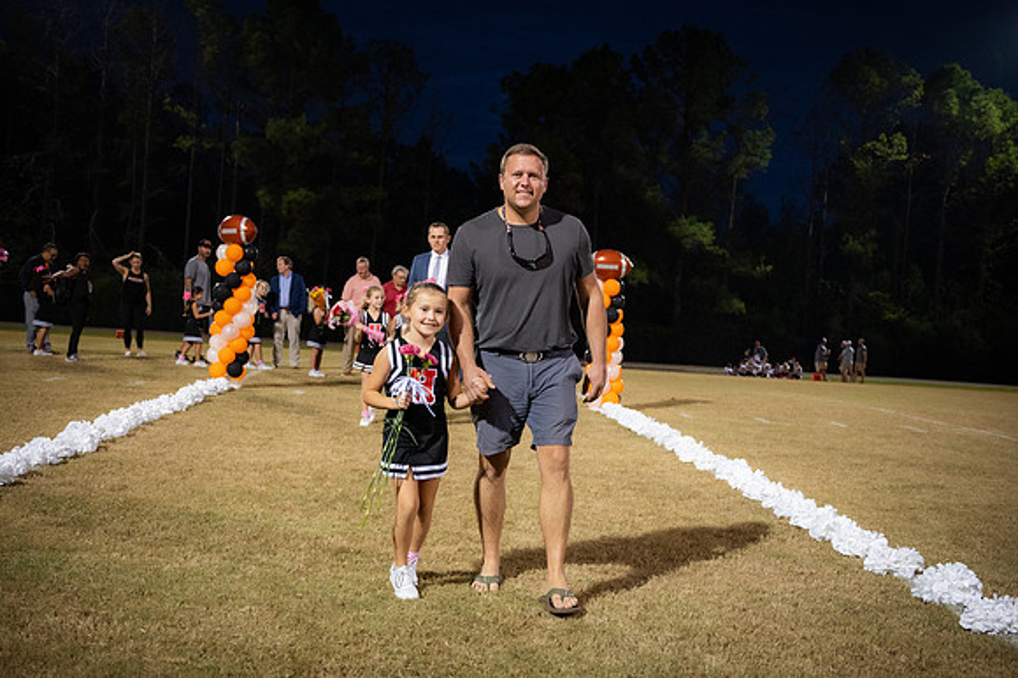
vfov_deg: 32.6
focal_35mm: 41
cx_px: 509
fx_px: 1159
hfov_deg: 47.4
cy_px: 339
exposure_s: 1/250
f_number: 4
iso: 3200
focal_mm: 41
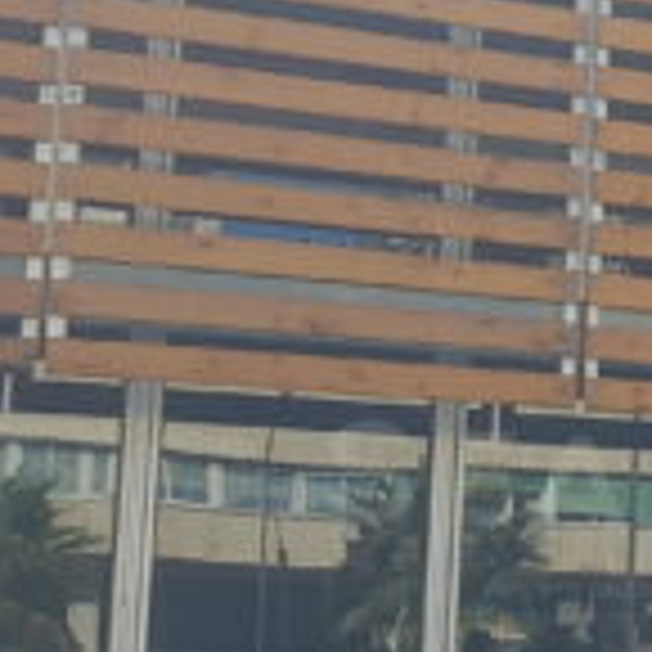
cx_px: 1228
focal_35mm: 110
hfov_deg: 13.8
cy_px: 378
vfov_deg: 15.8
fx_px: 2344
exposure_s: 1/1018
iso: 40
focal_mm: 4.2
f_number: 1.7
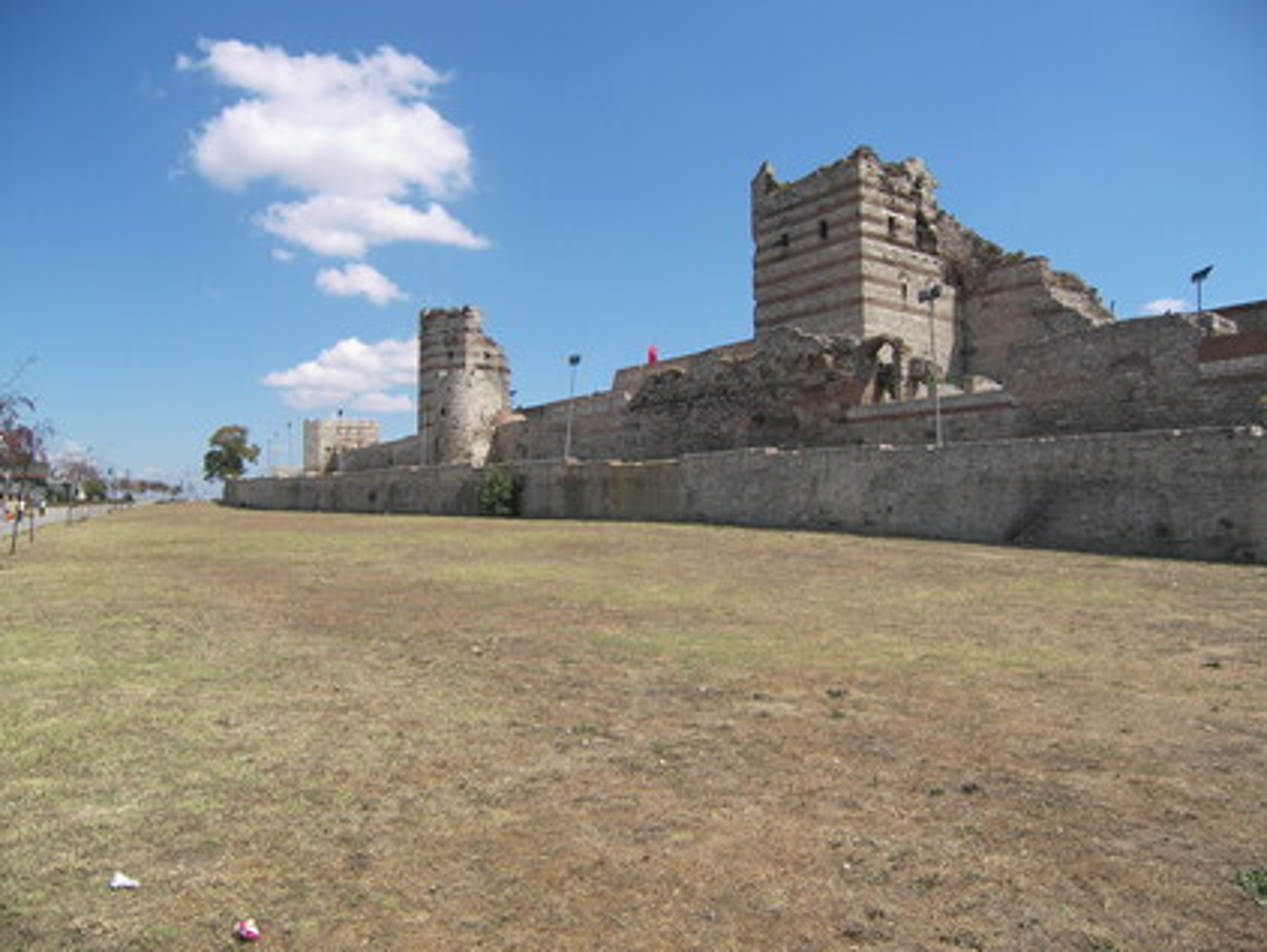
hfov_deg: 69.3
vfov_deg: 54.9
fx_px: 916
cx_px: 612
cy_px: 481
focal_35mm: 25
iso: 50
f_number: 2.8
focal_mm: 5
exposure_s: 1/800
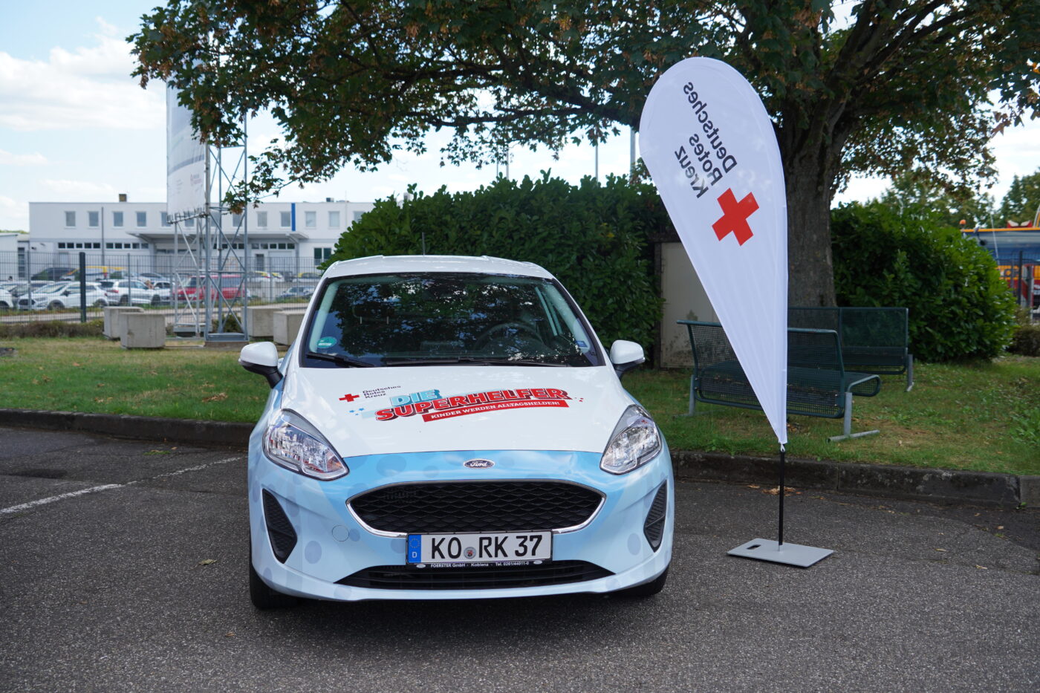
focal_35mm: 34
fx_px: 982
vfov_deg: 38.9
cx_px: 520
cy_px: 346
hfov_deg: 55.8
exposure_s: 1/250
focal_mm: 34
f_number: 4.5
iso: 100
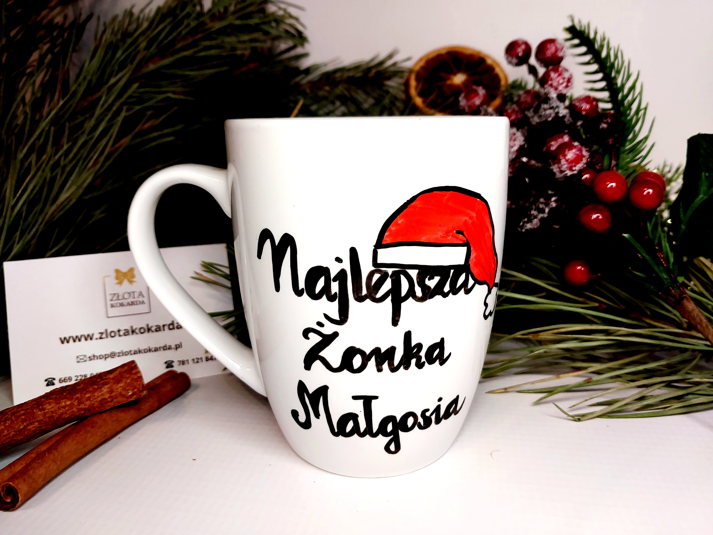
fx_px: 618
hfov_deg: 60.0
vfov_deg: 46.8
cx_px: 356
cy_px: 268
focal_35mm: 30
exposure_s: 1/50
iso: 125
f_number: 1.8
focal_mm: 4.6
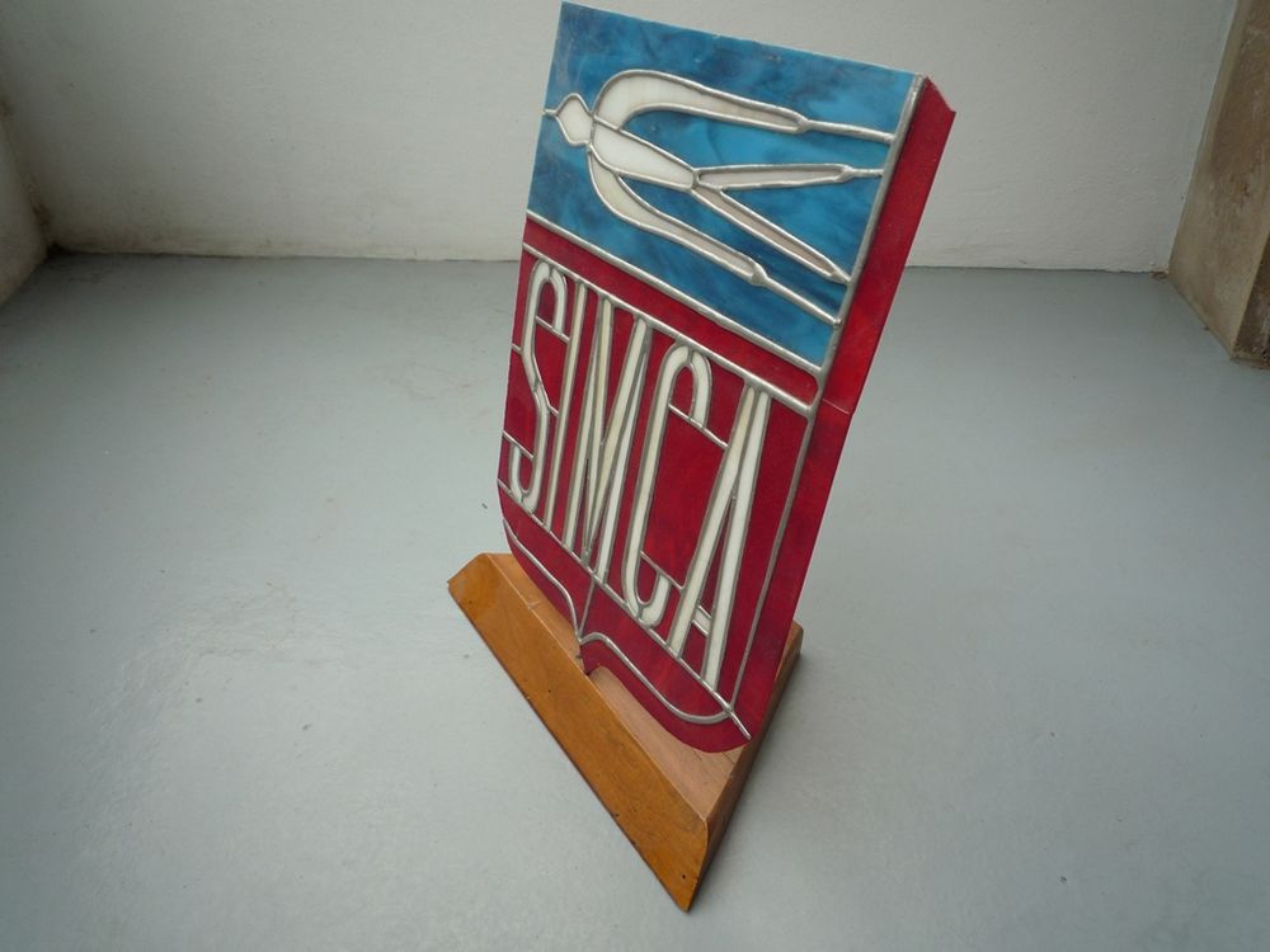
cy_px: 476
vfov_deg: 54.9
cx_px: 635
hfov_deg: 69.4
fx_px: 917
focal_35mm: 25
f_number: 2.8
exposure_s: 1/250
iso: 100
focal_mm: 4.4
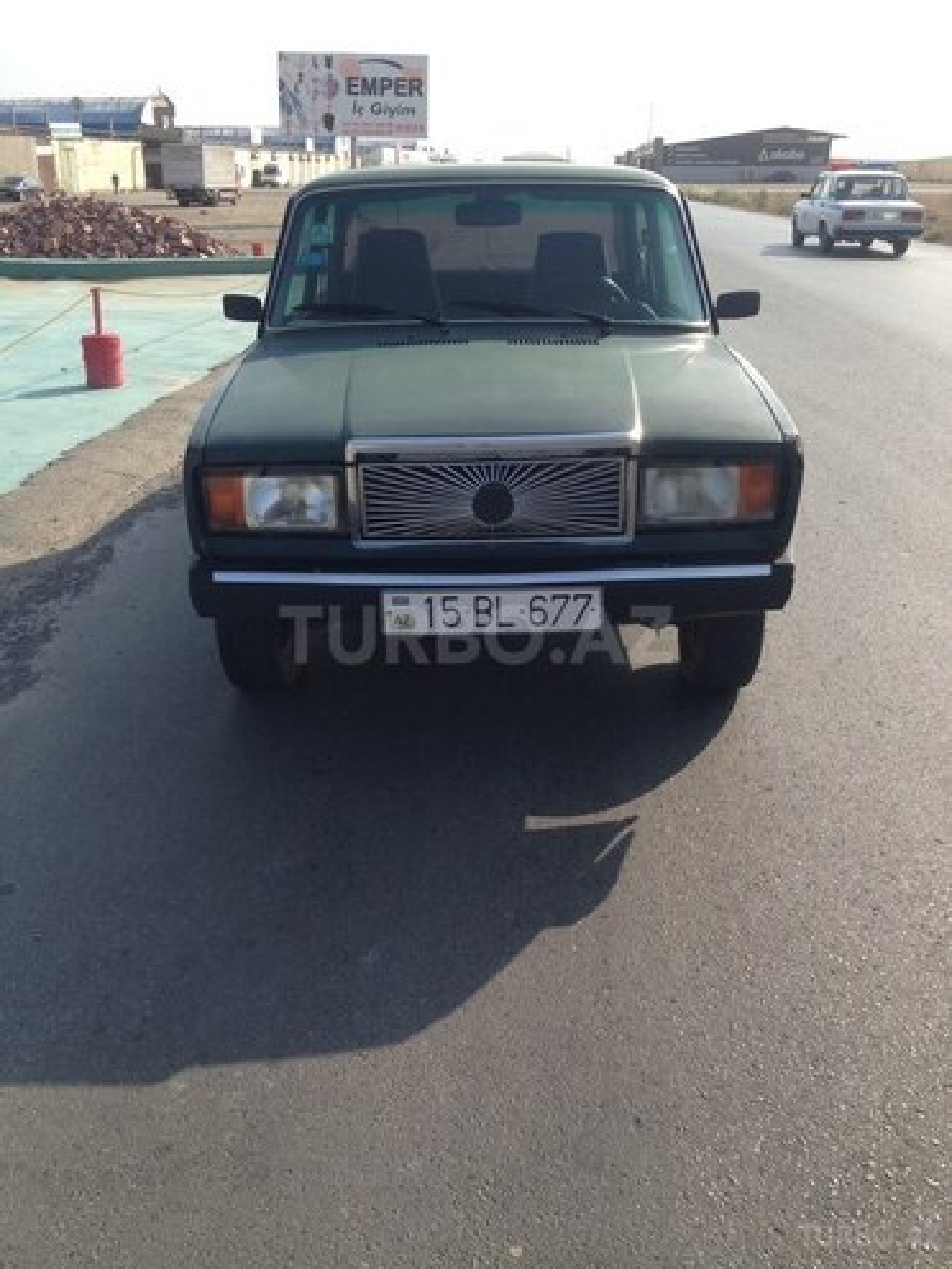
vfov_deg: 55.4
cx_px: 476
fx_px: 1210
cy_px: 634
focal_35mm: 33
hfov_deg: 42.9
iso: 50
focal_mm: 4.12
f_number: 2.4
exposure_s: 1/1063
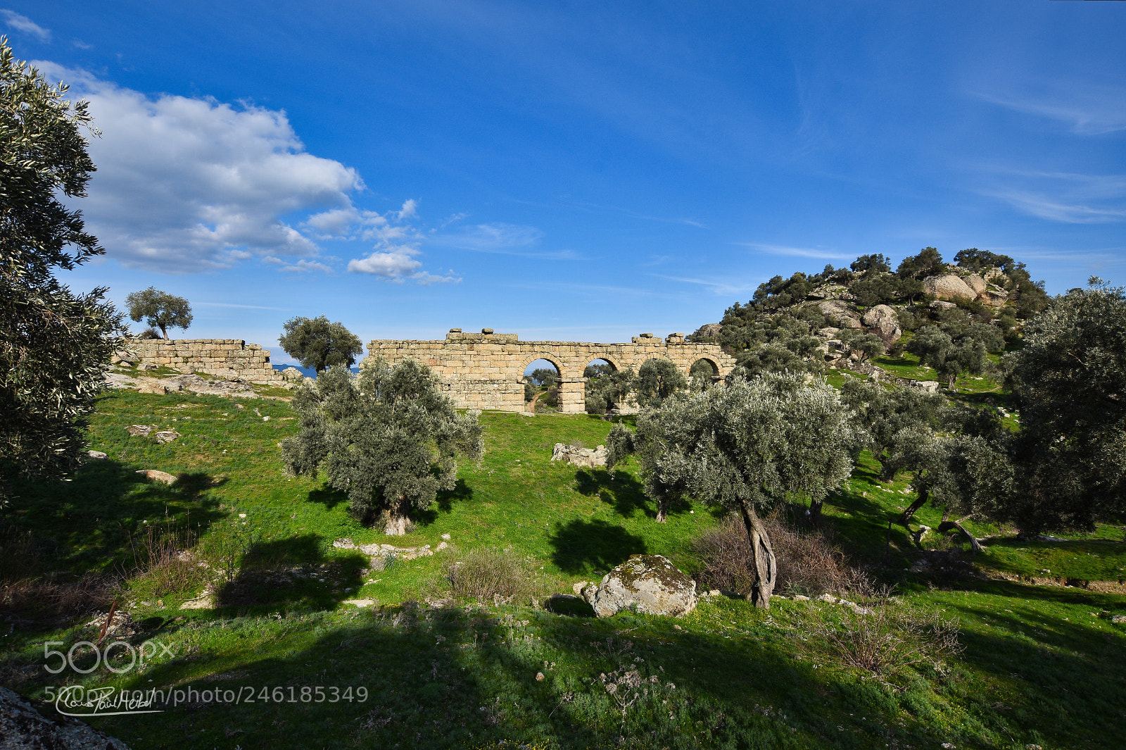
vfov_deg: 69.6
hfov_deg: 92.5
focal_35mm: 17
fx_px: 539
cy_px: 375
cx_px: 563
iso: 100
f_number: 10
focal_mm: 11.5
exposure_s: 1/250
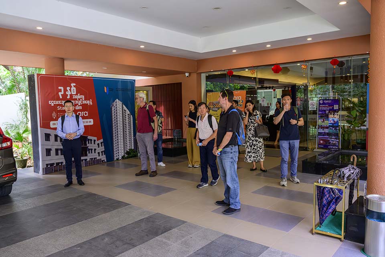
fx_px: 310
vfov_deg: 45.0
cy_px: 128
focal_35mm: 29
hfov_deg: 63.7
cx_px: 192
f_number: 5.6
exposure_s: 1/250
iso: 2500
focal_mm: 29
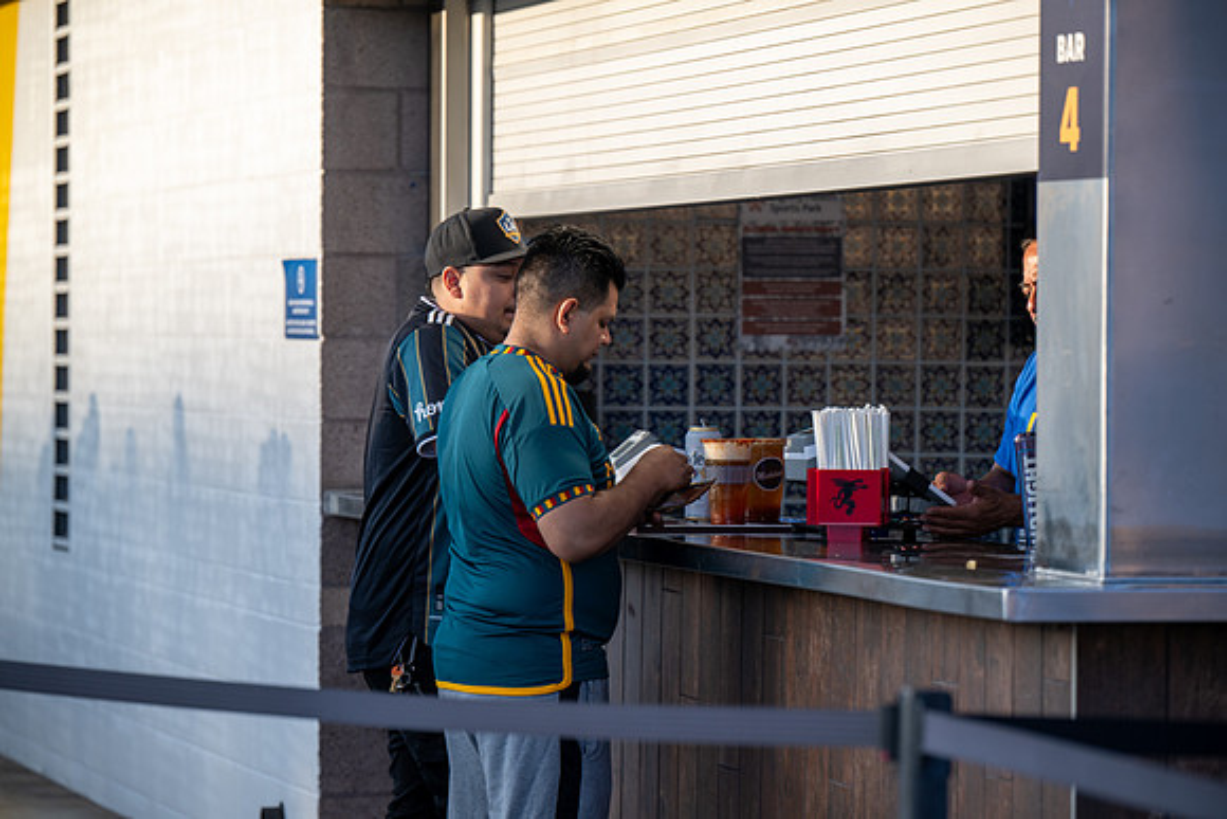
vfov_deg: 8.6
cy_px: 410
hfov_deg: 12.8
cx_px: 614
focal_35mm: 160
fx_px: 5454
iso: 72
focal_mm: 160
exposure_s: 1/200
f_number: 4
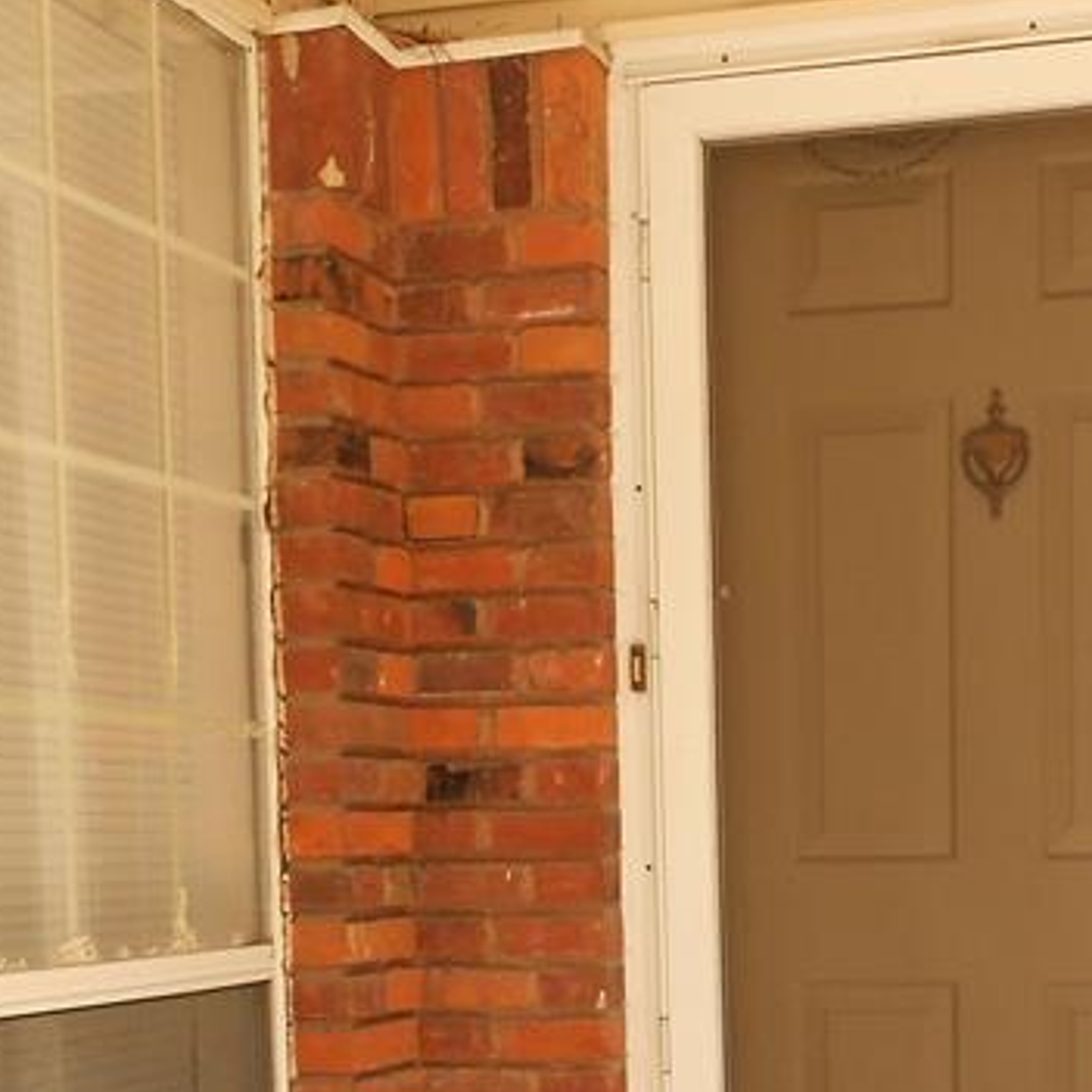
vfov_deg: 24.8
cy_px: 1033
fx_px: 2391
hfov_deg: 25.6
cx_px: 725
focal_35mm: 67
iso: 80
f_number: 3.2
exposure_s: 1/160
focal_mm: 4.6
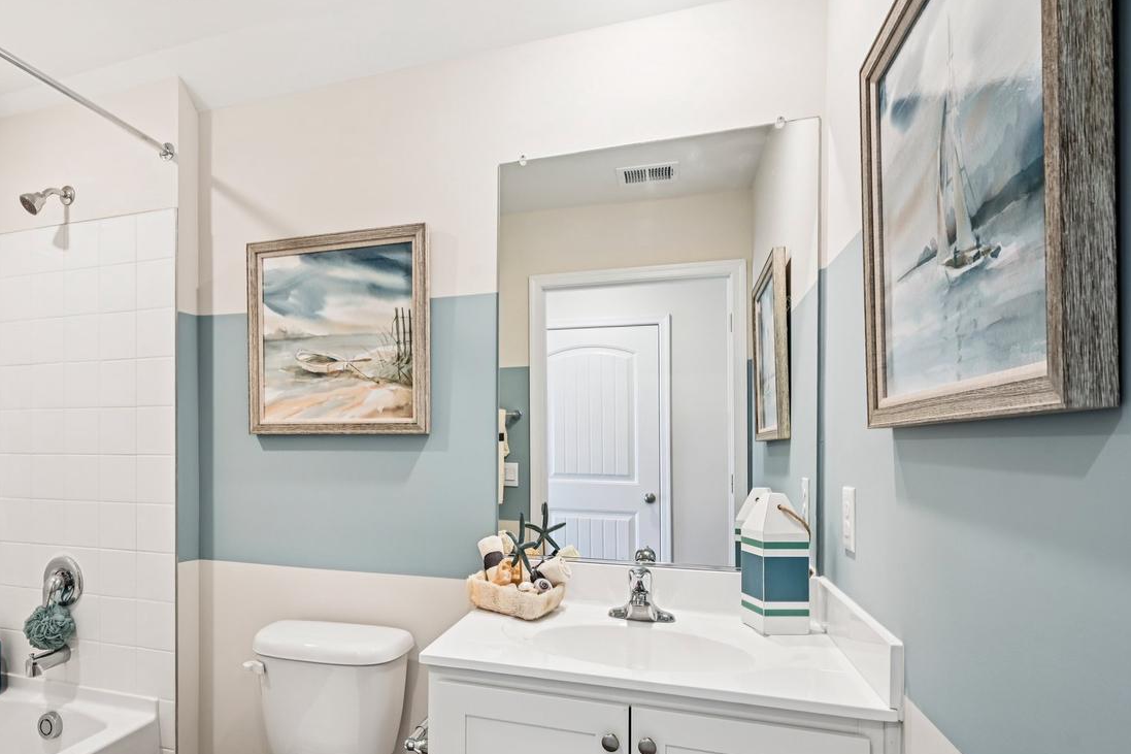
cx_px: 426
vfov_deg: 58.9
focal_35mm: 21
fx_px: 660
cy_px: 456
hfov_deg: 79.8
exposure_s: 1/25
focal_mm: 16
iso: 400
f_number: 8
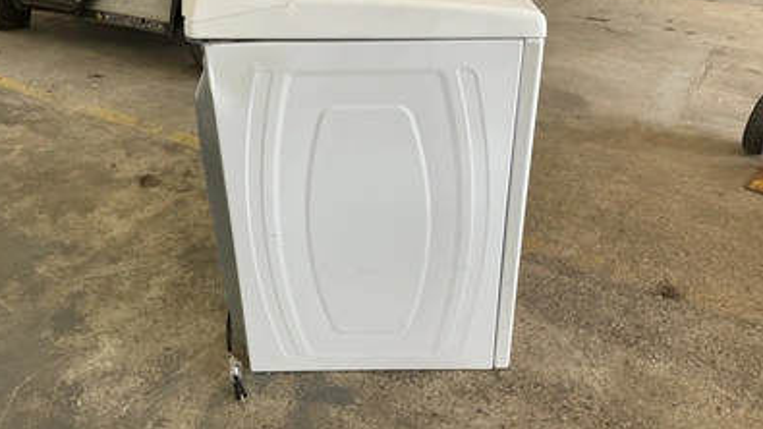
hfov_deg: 61.0
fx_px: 647
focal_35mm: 32
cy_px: 166
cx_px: 379
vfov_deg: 36.5
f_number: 1.8
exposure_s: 1/60
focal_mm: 3
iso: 40
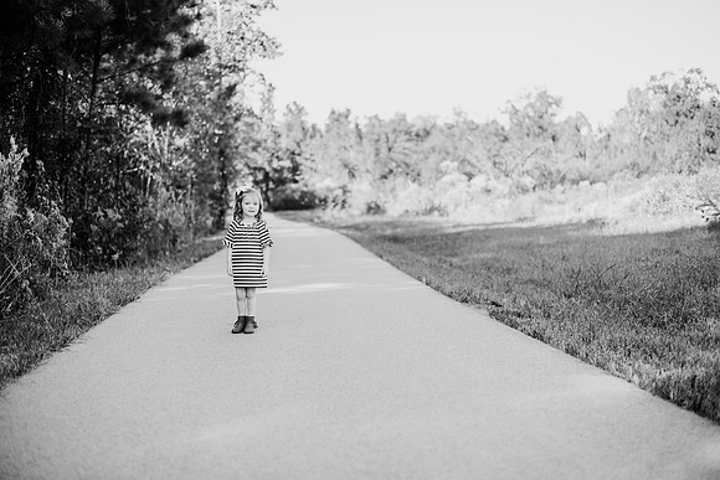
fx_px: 1000
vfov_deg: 27.0
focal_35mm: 50
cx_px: 360
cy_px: 240
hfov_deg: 39.6
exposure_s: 1/1000
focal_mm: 50
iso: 200
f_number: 2
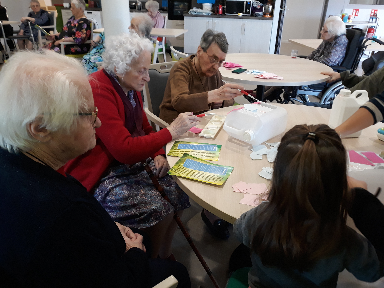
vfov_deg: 51.4
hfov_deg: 65.3
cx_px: 192
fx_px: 300
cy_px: 144
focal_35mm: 27
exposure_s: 1/50
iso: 160
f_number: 1.7
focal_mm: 3.71
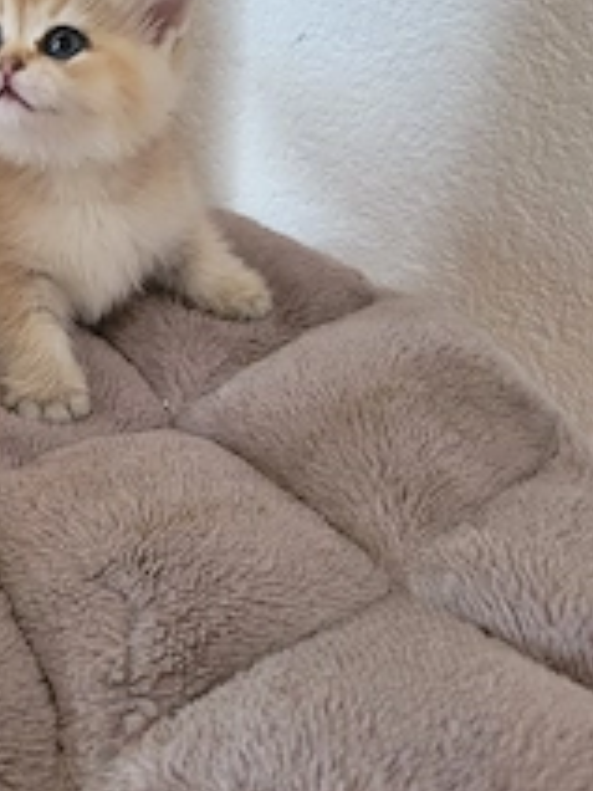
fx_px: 1119
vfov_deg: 37.0
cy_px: 116
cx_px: 41
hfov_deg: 28.4
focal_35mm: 49
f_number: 1.8
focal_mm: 5.4
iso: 320
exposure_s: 1/50
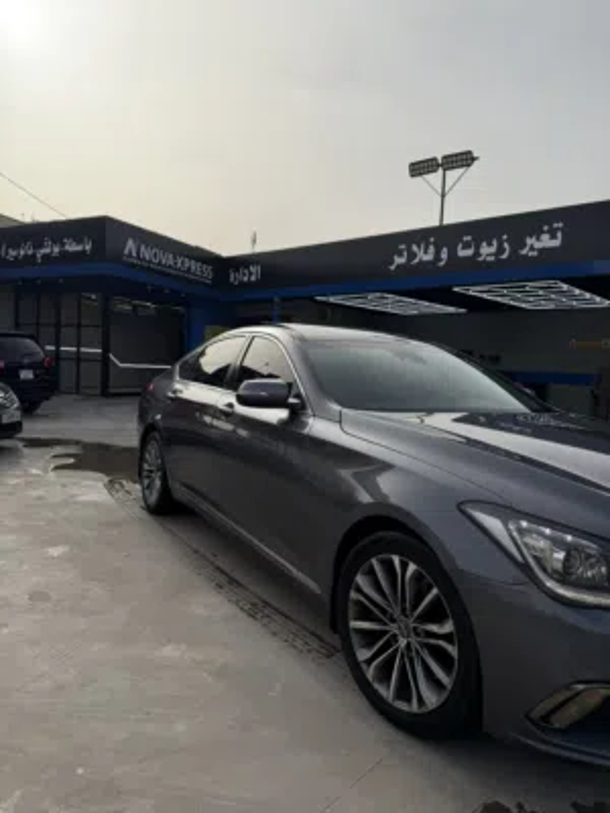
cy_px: 406
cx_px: 305
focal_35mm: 24
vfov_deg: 71.6
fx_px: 564
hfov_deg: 56.8
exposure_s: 1/6711
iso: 100
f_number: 1.78
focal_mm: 6.76
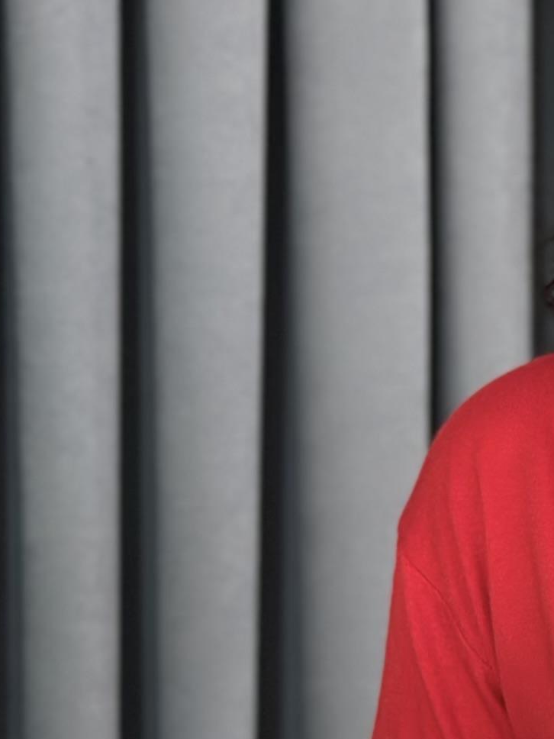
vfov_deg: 9.8
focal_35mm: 200
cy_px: 781
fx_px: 4268
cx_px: 965
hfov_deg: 7.2
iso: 64
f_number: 1.78
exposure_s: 1/100
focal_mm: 6.86
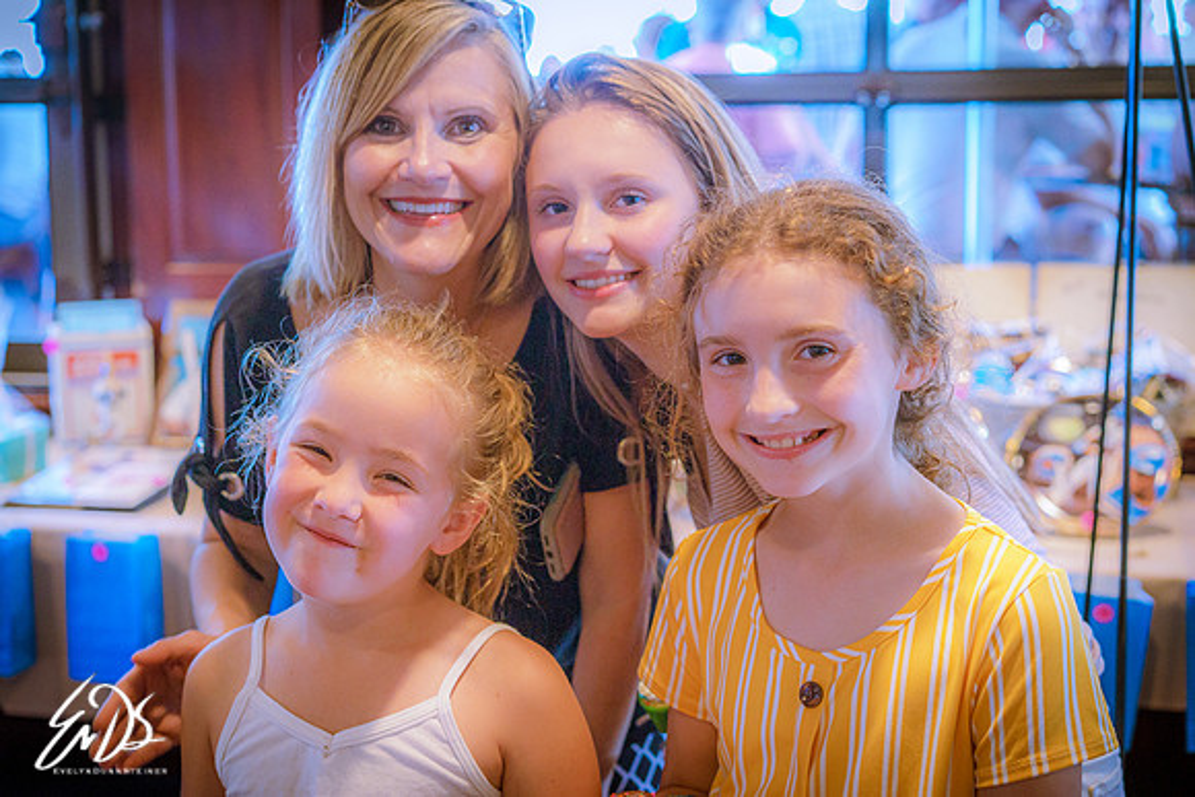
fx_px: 1826
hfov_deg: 36.2
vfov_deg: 24.6
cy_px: 398
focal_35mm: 55
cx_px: 598
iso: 3200
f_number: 4
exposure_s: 1/60
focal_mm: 55
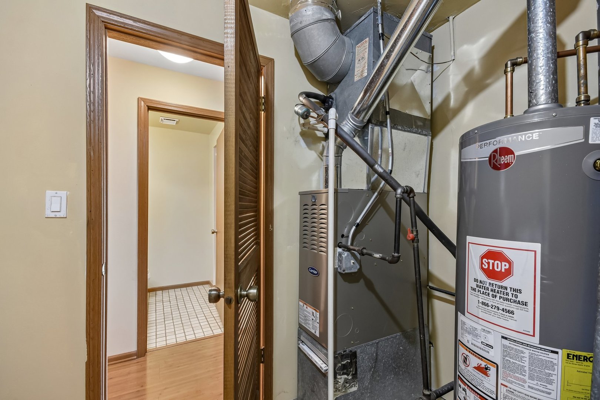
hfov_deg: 100.4
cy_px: 200
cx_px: 300
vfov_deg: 77.3
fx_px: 250
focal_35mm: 15
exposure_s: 1/4
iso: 500
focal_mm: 10
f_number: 8
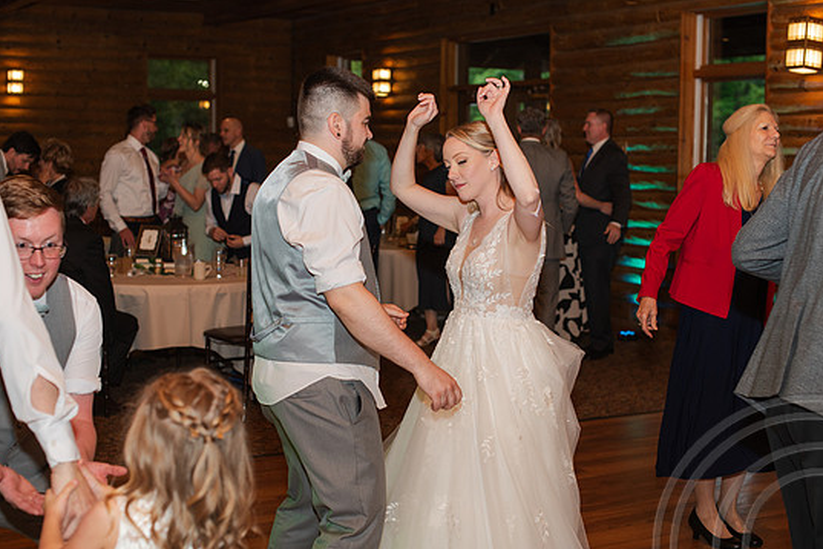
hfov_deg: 36.9
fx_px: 1234
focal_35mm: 54
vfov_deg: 25.1
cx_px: 415
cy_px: 283
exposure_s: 1/200
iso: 800
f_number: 3.5
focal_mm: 50
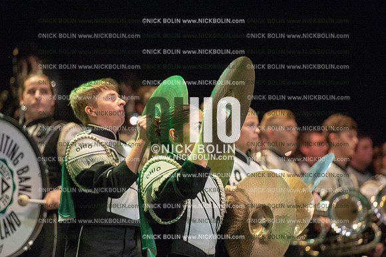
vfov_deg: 6.9
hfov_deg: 10.3
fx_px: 2143
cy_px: 128
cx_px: 193
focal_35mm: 200
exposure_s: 1/2000
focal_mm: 200
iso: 8000
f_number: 2.8
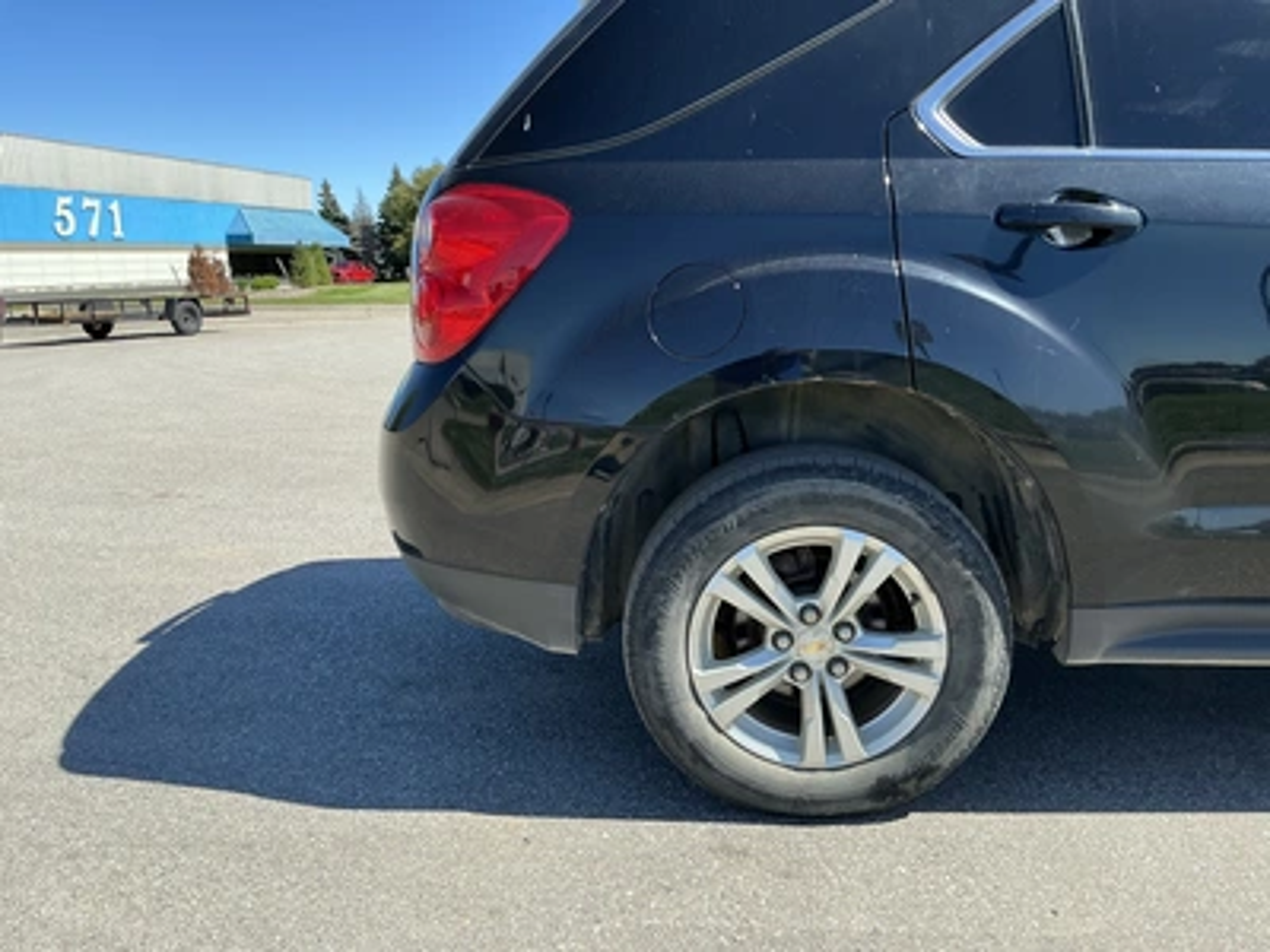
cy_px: 476
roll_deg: +2.2
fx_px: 1027
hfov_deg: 63.4
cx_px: 635
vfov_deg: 49.7
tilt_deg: -9.4
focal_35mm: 28
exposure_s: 1/869
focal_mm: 3
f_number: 1.8
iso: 25
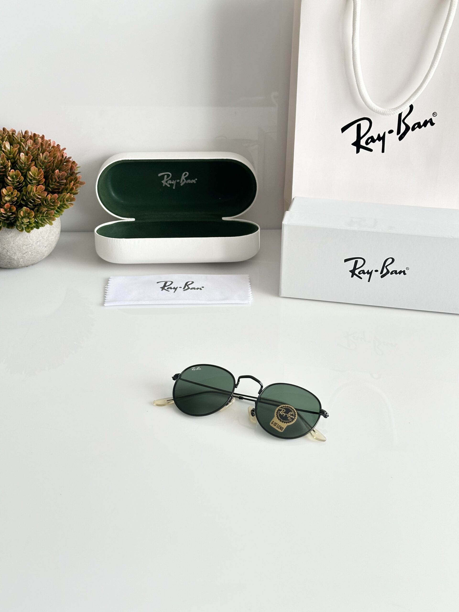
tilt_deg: -31.6
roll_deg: -0.1
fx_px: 849
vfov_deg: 39.7
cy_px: 306
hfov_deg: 30.3
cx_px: 230
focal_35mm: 48
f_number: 1.78
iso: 100
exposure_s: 1/60
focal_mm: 6.86
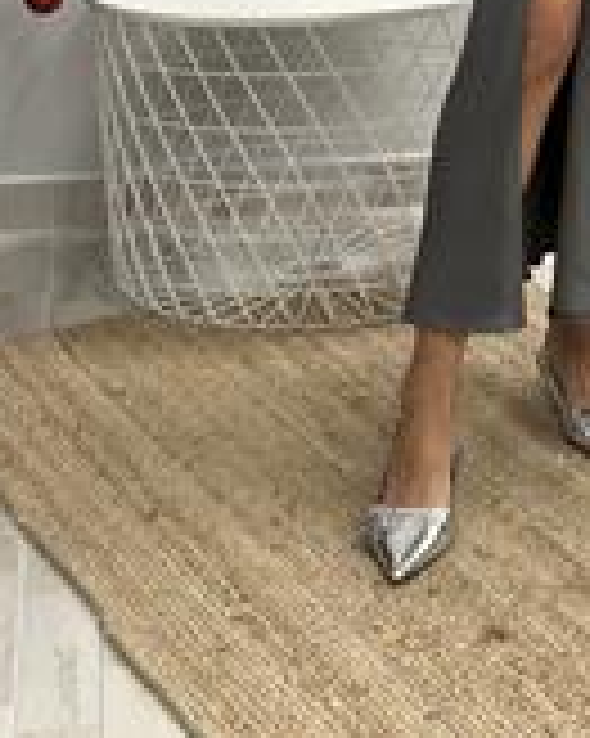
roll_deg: -0.4
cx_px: 572
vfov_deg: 15.7
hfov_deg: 12.9
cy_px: -146
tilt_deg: -25.2
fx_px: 2578
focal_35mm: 118
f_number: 1.78
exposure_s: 1/50
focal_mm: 6.86
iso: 125
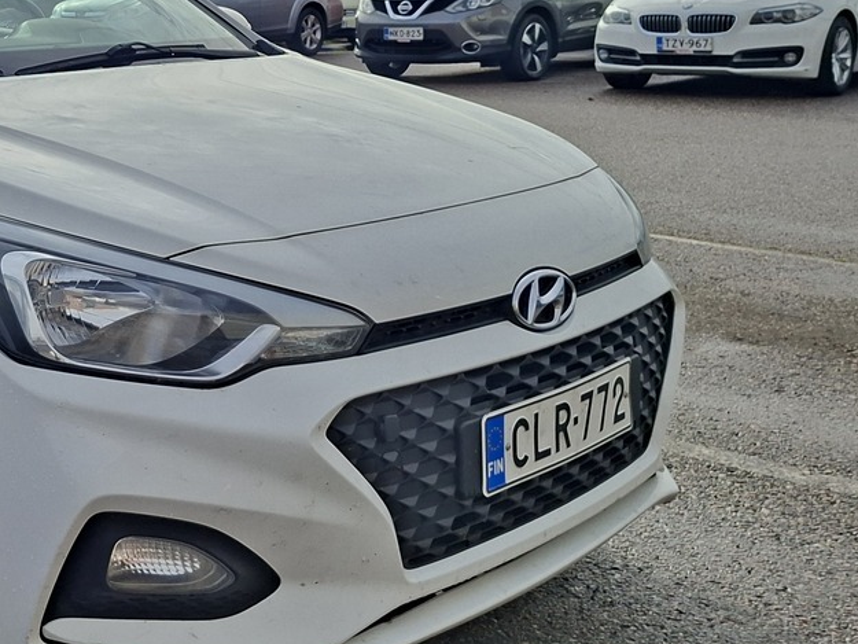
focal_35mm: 53
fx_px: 1314
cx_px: 11
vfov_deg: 27.0
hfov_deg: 33.3
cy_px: 125
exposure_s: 1/2688
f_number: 1.8
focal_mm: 5.54
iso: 50
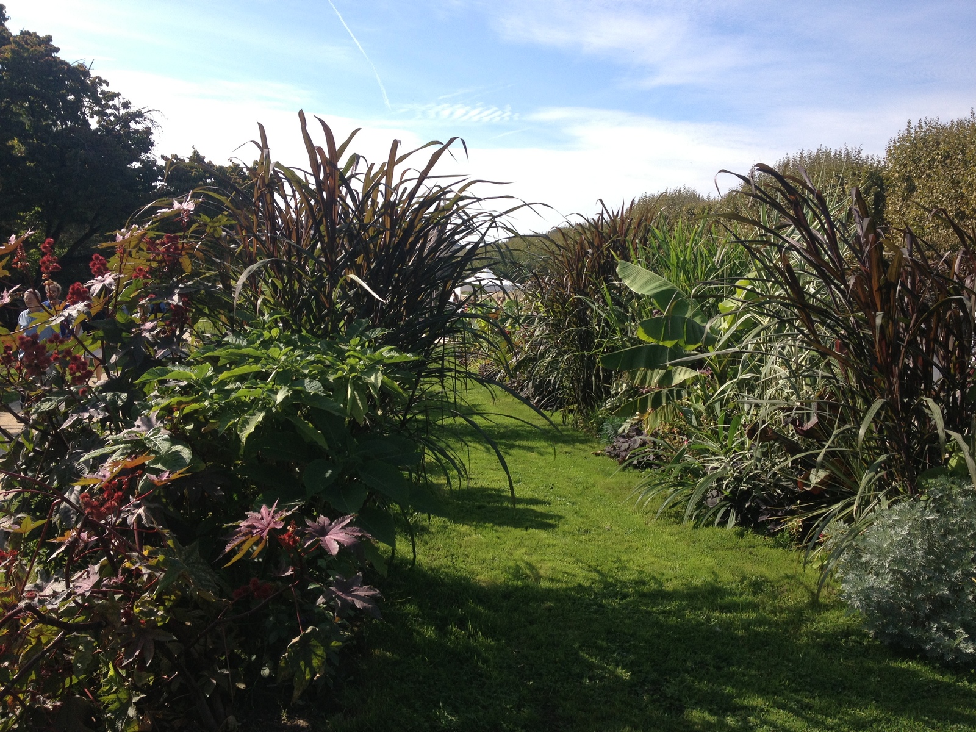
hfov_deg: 52.6
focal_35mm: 35
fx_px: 987
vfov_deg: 40.7
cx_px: 488
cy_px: 366
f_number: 2.4
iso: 50
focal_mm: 4.28
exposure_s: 1/1255
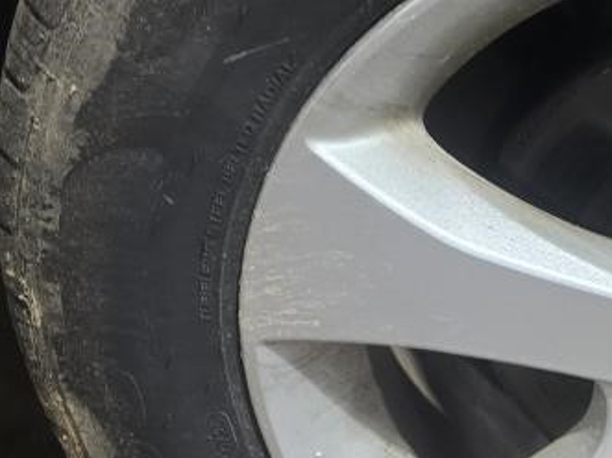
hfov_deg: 20.2
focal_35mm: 89
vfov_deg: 16.0
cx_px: 799
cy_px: 532
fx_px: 1573
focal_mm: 6.3
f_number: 1.7
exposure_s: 1/60
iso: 640
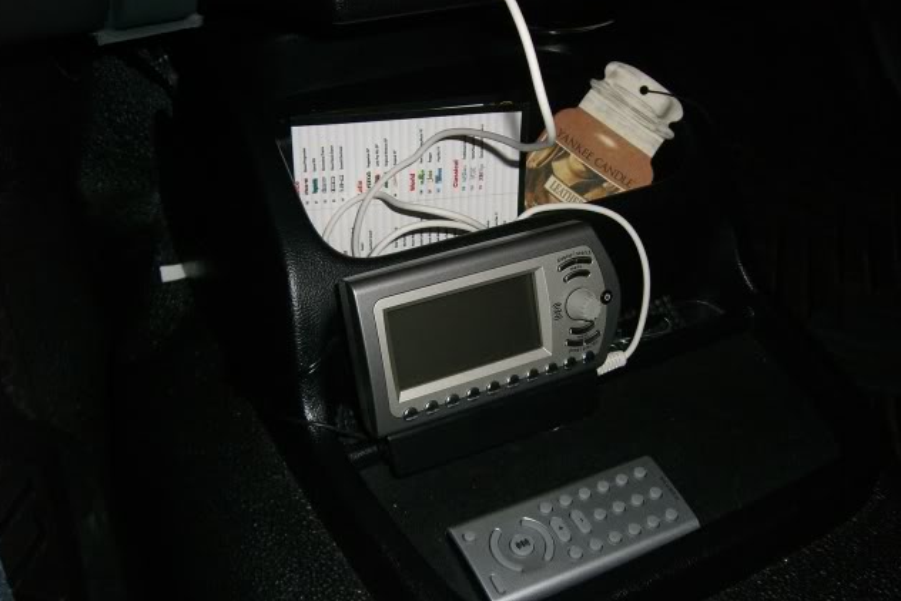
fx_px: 1002
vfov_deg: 33.4
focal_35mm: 40
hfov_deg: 48.4
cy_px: 329
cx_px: 446
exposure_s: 1/60
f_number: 2.7
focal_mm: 6.2
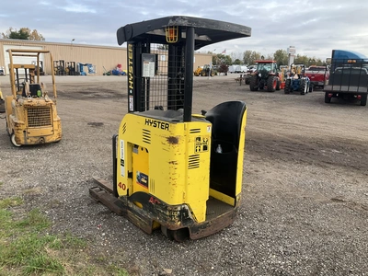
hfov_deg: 61.7
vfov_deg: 48.2
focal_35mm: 29
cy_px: 138
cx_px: 184
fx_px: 308
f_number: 1.8
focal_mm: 3
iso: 25
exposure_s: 1/606
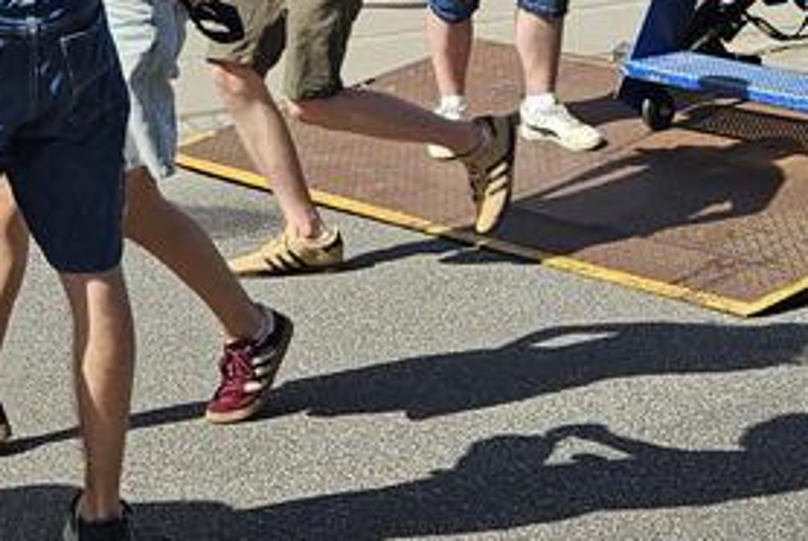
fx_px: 2224
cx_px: 375
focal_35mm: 99
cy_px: -204
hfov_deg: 20.6
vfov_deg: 13.3
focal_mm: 5.4
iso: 25
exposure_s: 1/1497
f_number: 1.8
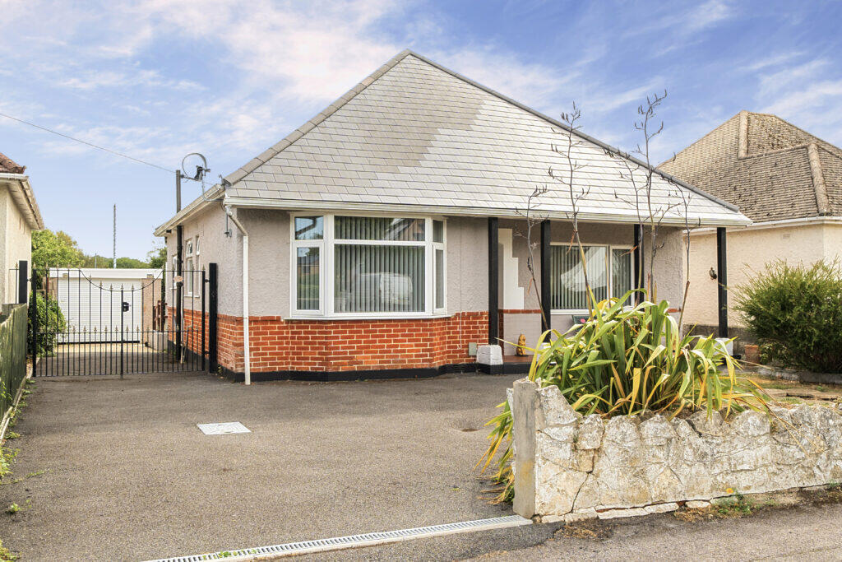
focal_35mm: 34
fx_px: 795
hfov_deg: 55.8
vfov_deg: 38.9
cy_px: 281
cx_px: 421
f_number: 8
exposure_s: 1/500
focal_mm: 23
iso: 400
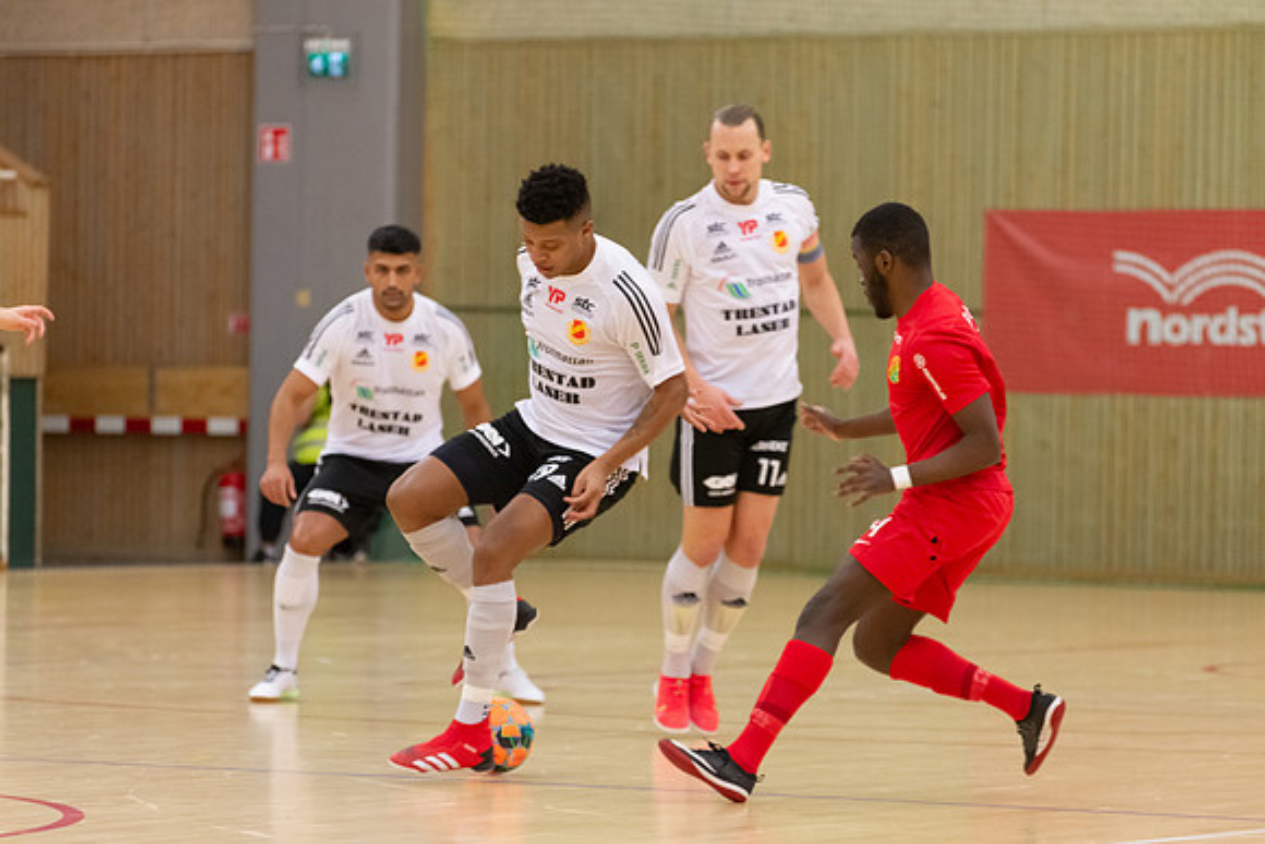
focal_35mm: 201
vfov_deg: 6.9
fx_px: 7052
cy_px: 422
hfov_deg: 10.3
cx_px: 632
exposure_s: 1/640
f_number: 5.3
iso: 3200
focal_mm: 200
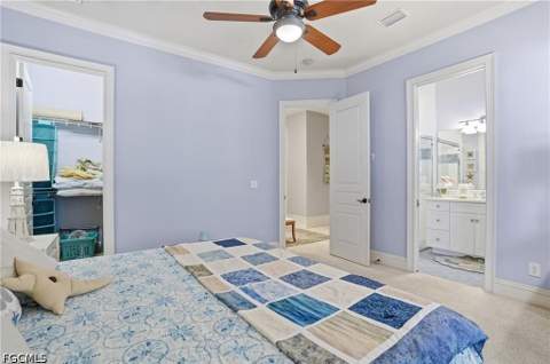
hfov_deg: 96.8
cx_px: 275
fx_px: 244
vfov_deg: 73.5
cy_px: 182
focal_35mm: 16
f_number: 9
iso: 400
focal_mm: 16
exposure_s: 1/15
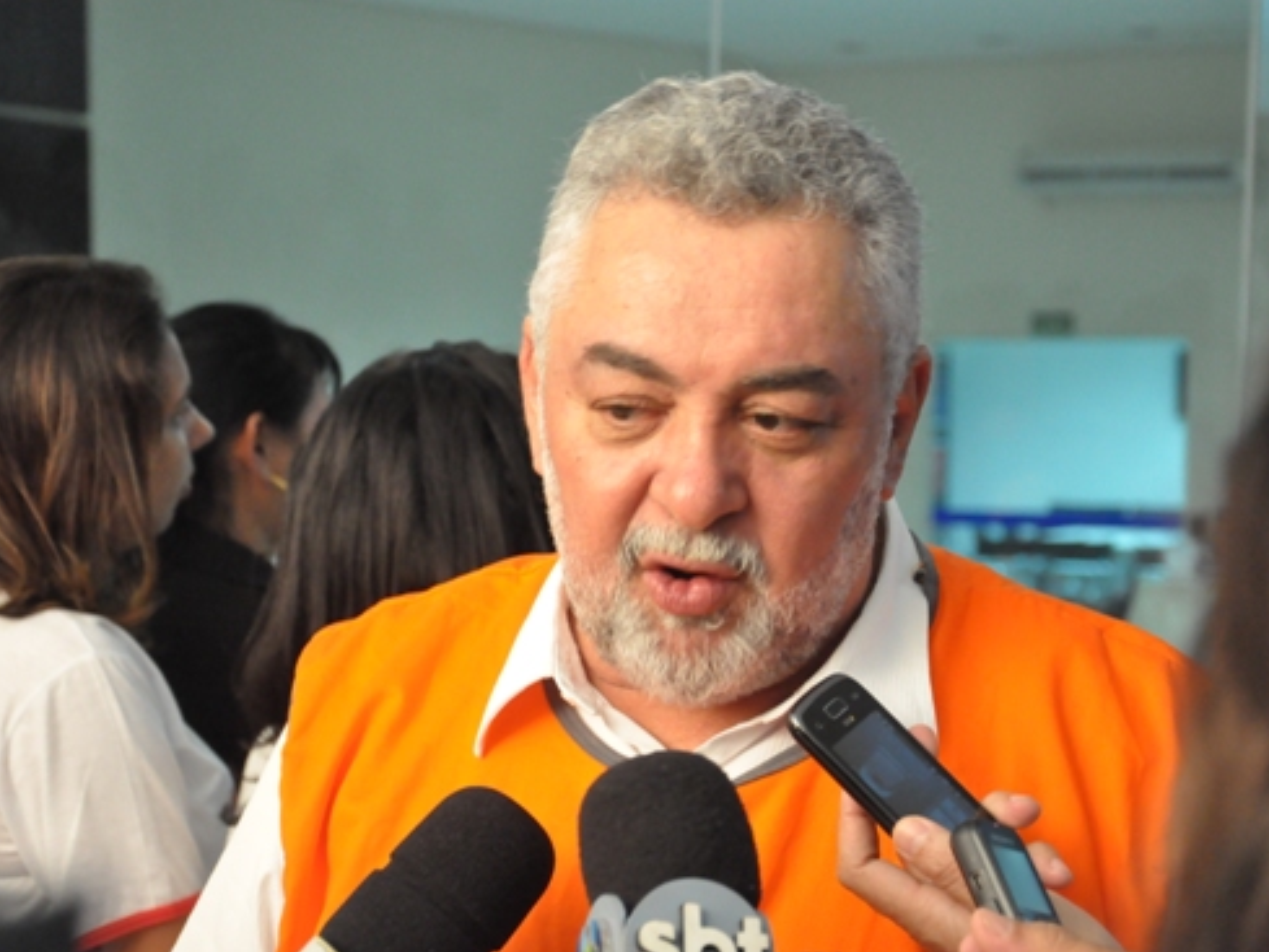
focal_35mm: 82
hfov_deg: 23.8
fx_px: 3007
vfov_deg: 18.0
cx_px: 655
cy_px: 477
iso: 3200
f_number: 5
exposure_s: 1/40
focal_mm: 50
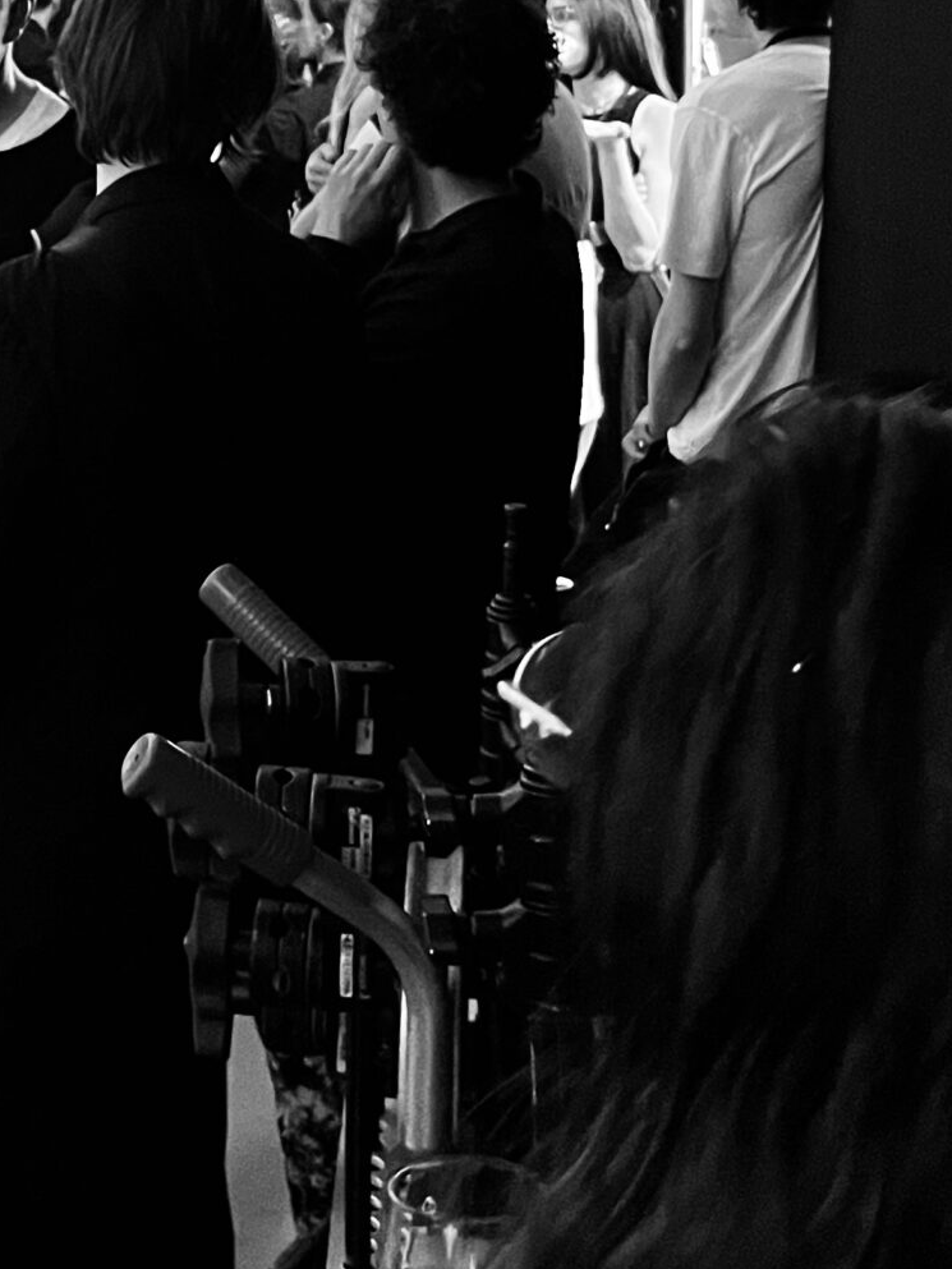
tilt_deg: -6.0
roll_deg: -0.1
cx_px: -190
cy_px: 199
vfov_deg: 28.2
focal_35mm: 67
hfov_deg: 20.5
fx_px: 2456
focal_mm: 5.1
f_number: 1.6
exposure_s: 1/46
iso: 500
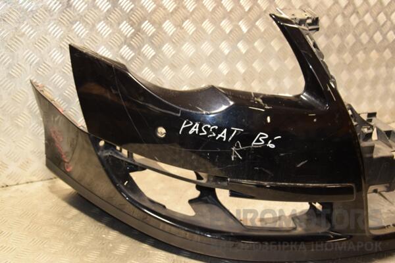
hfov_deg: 43.6
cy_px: 132
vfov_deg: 29.9
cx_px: 198
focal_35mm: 45
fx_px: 494
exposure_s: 1/80
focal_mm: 30
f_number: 5
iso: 800
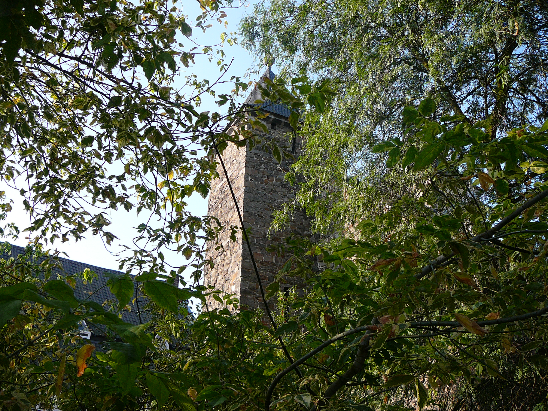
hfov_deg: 52.6
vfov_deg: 40.7
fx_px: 554
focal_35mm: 35
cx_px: 274
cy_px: 206
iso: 80
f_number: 2.8
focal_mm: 5.2
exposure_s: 1/400
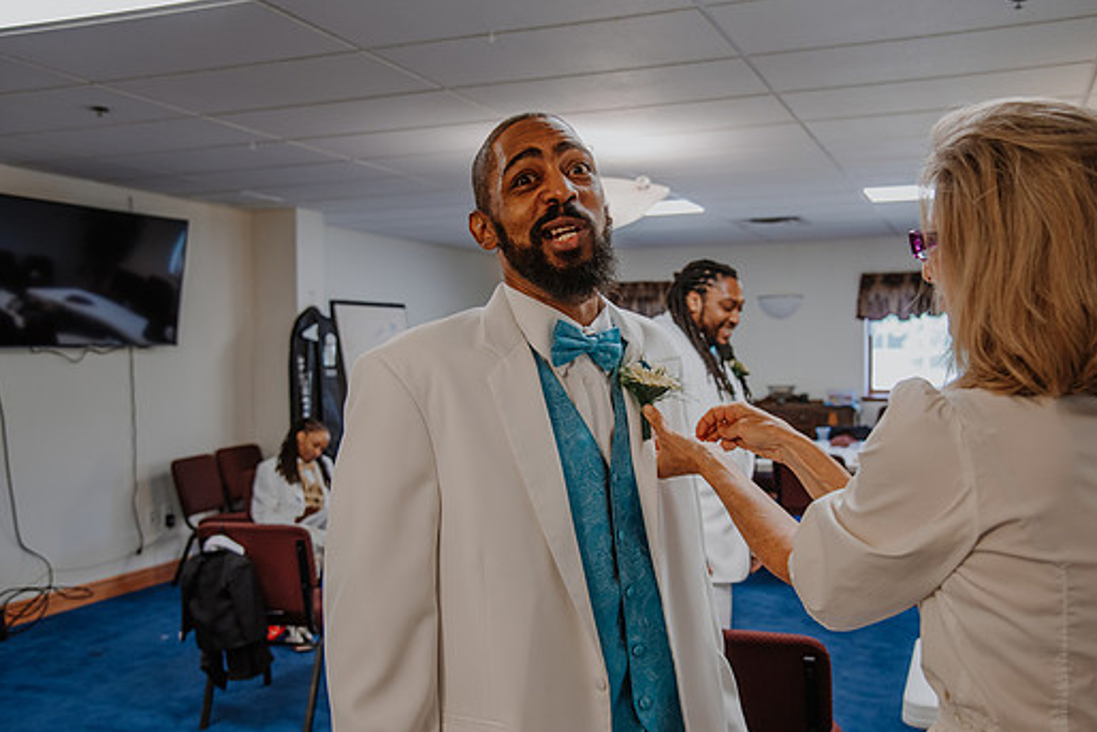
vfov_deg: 37.9
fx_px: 1067
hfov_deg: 54.4
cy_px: 396
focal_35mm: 35
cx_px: 583
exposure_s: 1/60
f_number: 4
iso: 560
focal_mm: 31
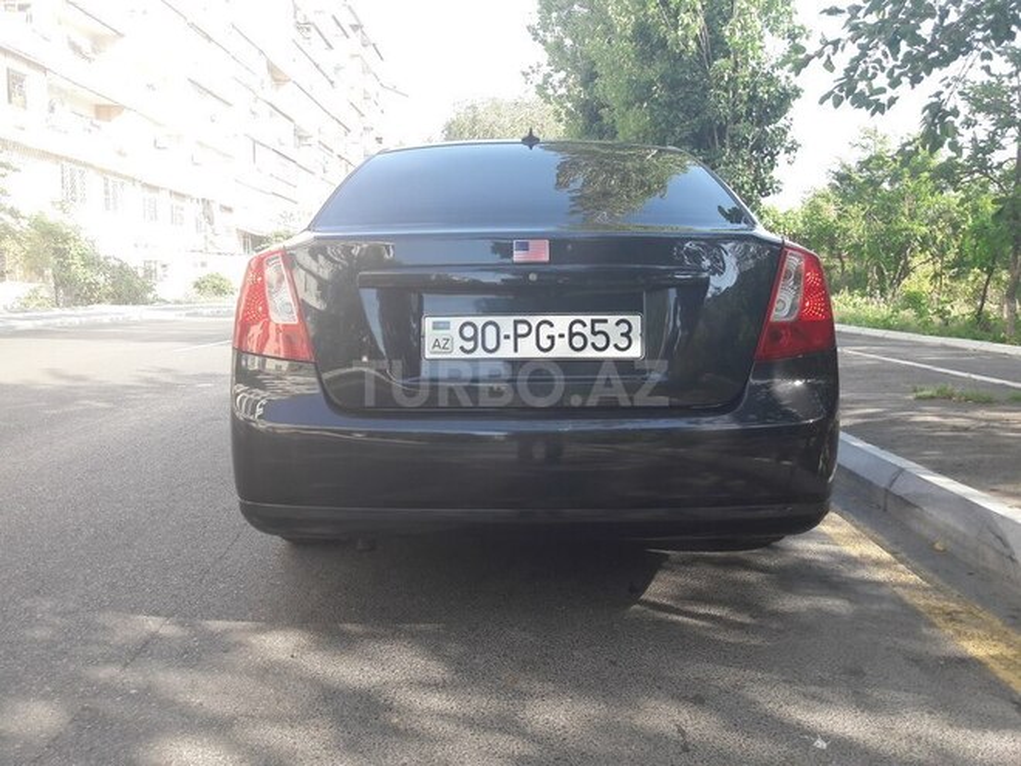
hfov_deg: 63.4
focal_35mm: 28
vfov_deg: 49.7
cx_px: 510
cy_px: 383
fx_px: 826
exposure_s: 1/217
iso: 40
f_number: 1.9
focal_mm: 3.7
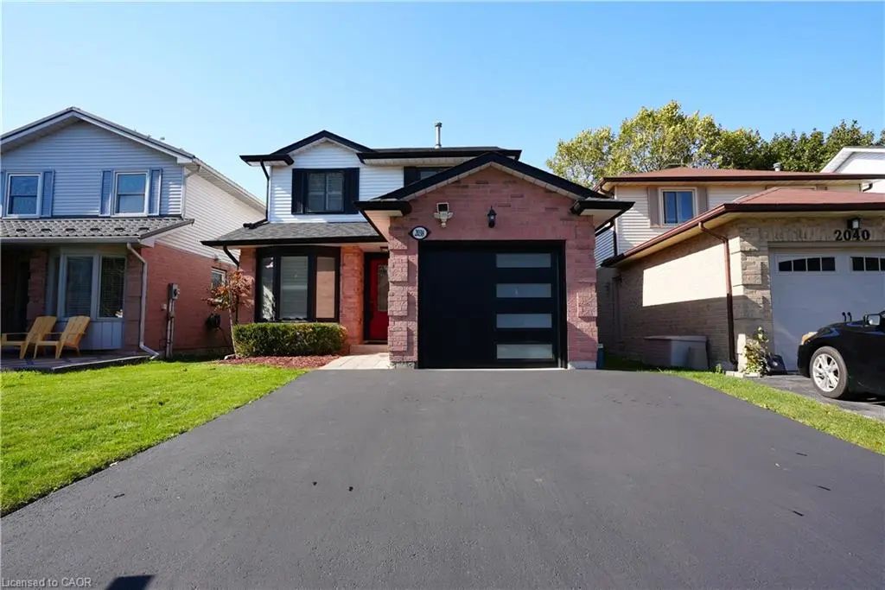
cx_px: 442
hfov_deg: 84.0
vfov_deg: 61.9
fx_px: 492
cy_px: 295
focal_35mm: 20
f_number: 7.1
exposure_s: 1/100
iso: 80
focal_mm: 20
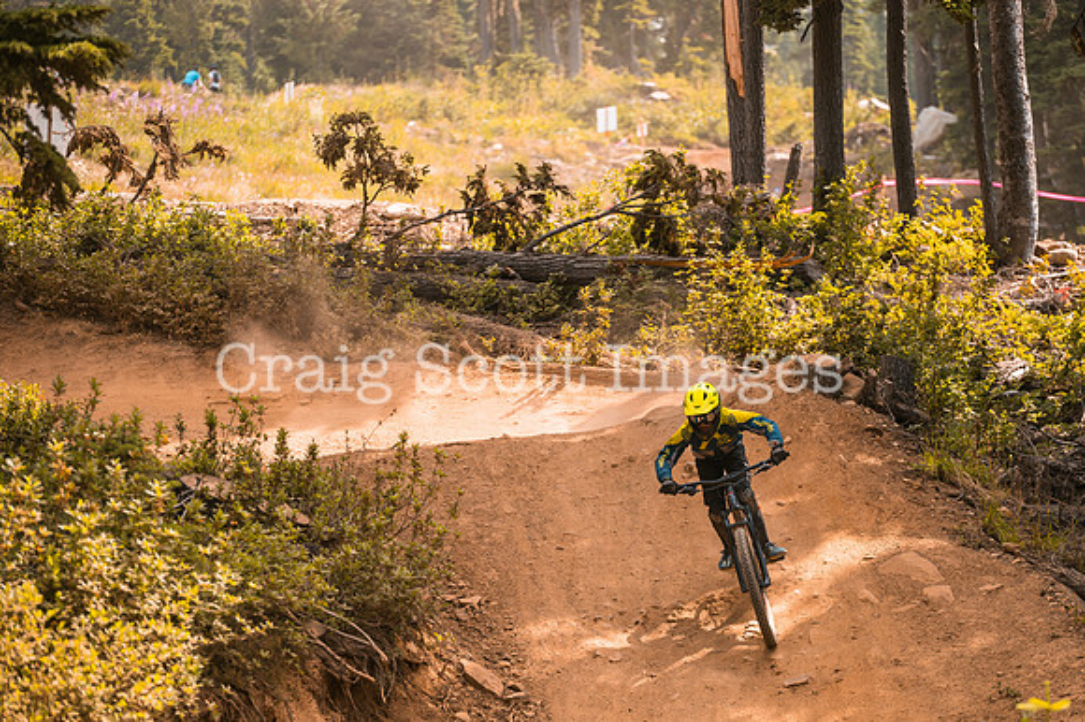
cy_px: 419
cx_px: 630
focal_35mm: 142
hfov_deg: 14.5
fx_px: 4268
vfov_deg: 9.7
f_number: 2.8
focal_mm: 122
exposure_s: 1/1600
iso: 180
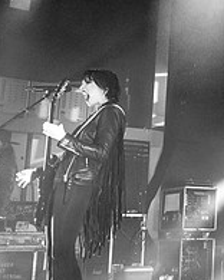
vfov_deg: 22.9
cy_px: 88
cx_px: 416
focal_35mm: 83
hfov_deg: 15.6
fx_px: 688
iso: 1600
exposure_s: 1/100
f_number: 4
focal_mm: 13
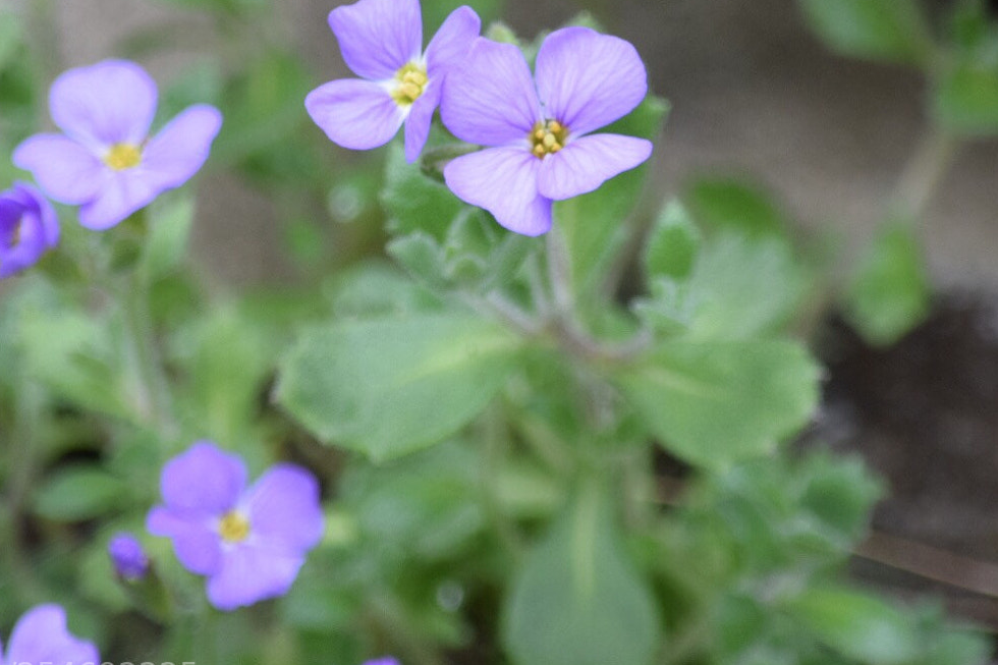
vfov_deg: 1.9
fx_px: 20371
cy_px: 210
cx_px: 480
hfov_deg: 2.8
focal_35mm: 735
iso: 640
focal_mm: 300
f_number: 5.6
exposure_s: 1/250
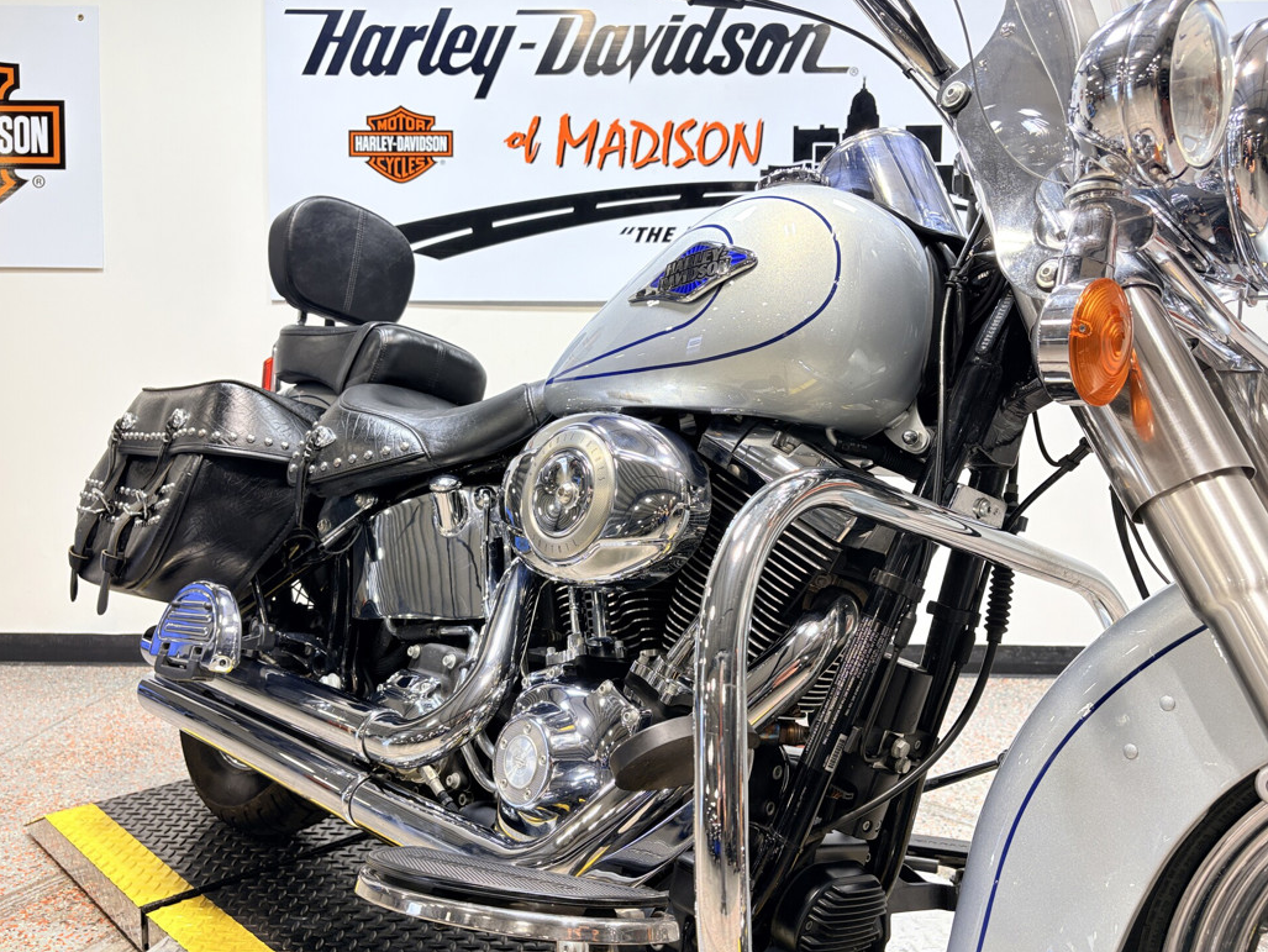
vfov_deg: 51.4
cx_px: 613
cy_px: 479
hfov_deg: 65.3
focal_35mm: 27
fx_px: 989
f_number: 1.6
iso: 64
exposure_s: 1/120
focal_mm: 5.96
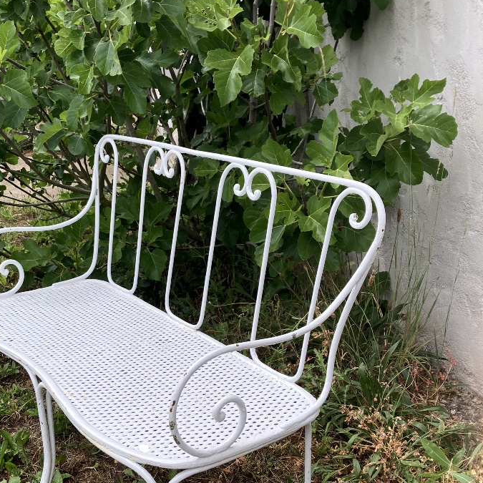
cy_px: 317
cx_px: 168
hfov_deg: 38.0
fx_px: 695
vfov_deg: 38.0
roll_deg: +1.9
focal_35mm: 44
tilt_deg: -21.0
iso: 32
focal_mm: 3.99
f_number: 1.8
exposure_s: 1/952
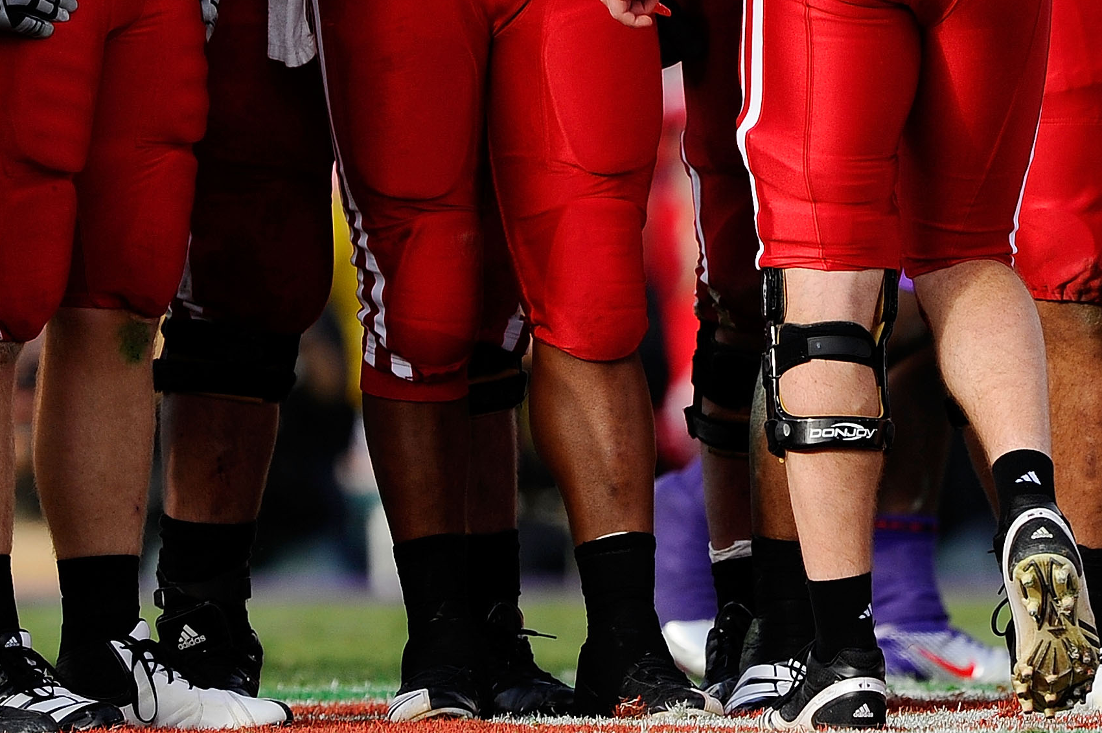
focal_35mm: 1501
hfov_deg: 1.4
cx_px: 634
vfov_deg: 0.9
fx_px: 45919
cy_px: -92
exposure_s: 1/1000
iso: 400
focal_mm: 600
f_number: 5.6
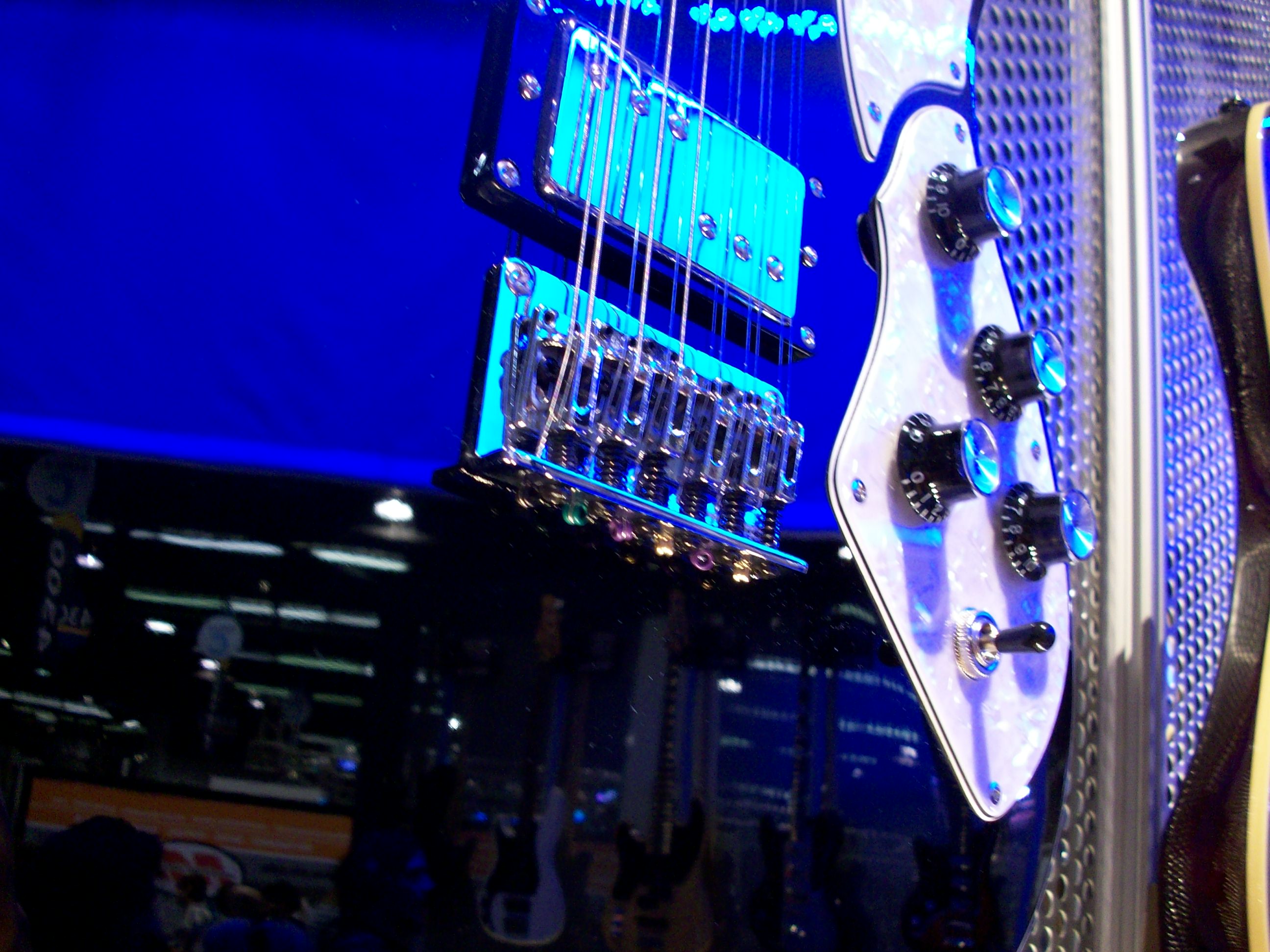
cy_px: 476
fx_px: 1247
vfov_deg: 41.8
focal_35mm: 34
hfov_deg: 54.0
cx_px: 635
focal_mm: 5.7
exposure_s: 1/12.4
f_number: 2.8
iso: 160
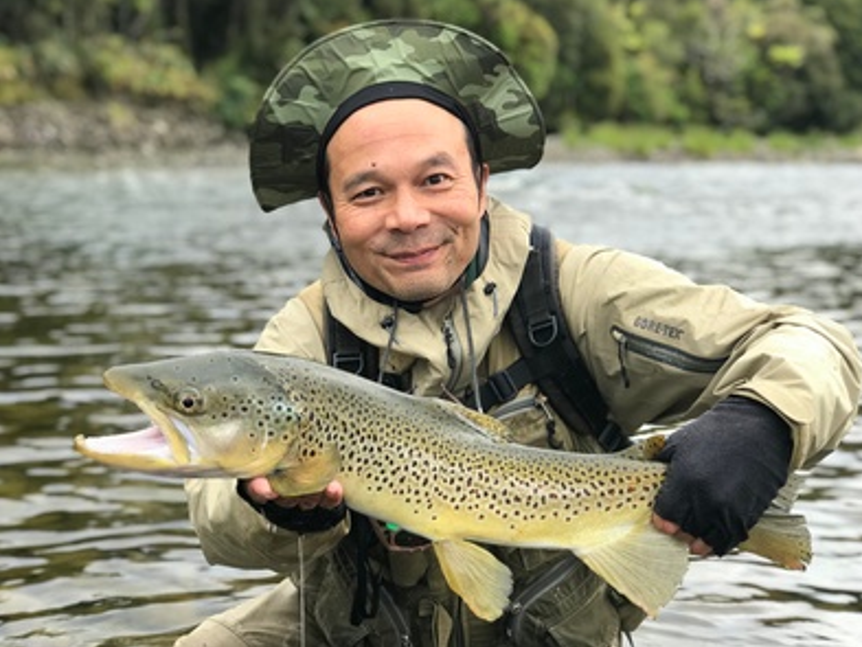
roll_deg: -2.8
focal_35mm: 58
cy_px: 322
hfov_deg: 33.2
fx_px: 1445
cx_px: 436
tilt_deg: -6.9
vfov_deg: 25.2
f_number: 2.8
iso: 20
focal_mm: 6.6
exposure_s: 1/120
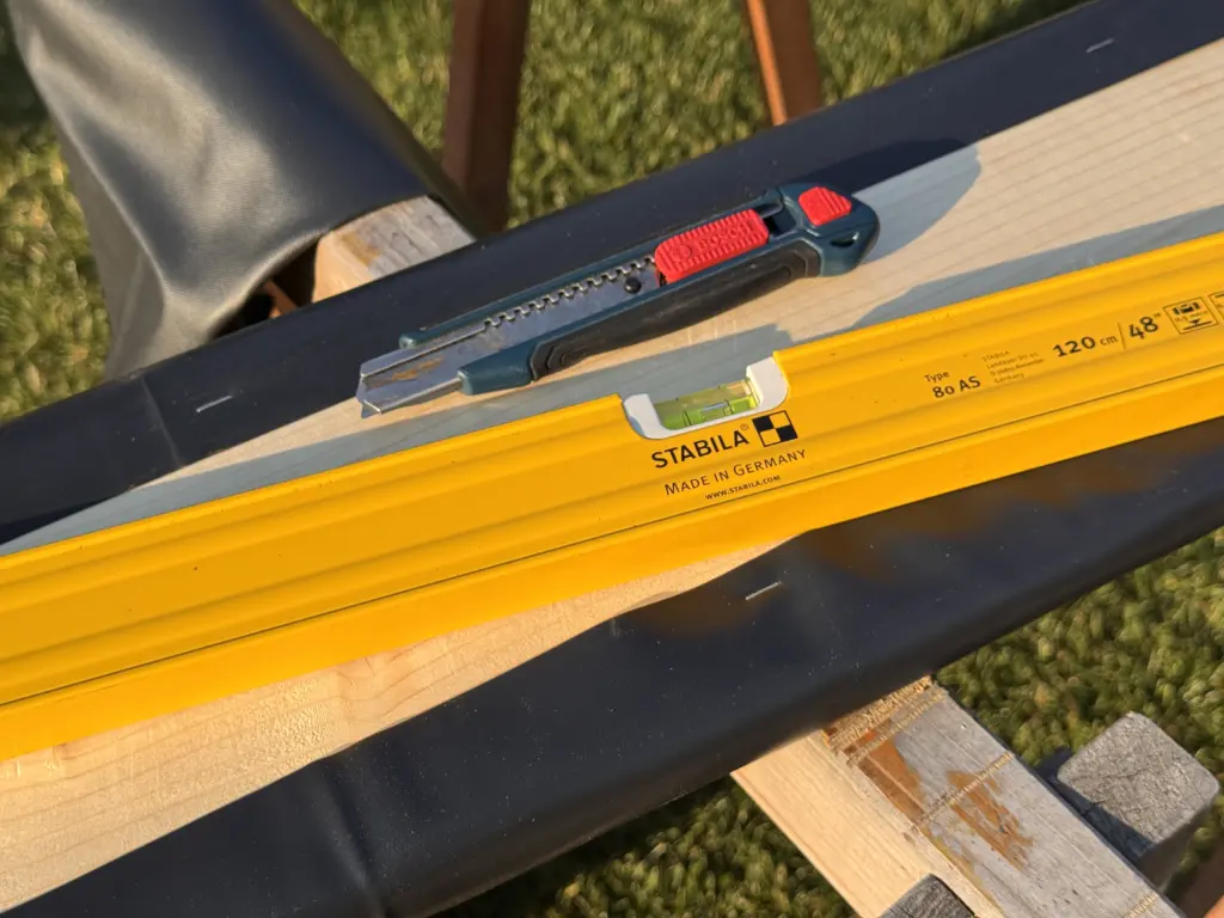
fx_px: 1697
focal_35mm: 48
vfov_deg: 30.3
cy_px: 459
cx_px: 612
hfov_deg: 39.7
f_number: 1.78
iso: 64
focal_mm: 6.76
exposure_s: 1/2717
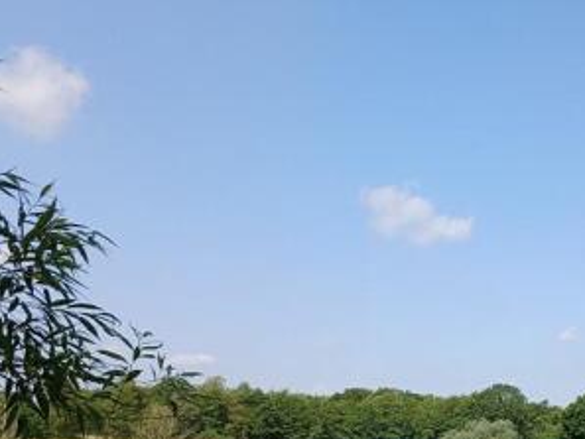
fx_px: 862
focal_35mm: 51
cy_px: 395
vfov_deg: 27.6
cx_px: 446
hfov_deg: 36.5
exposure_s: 1/410
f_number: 1.8
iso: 20
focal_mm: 3.98
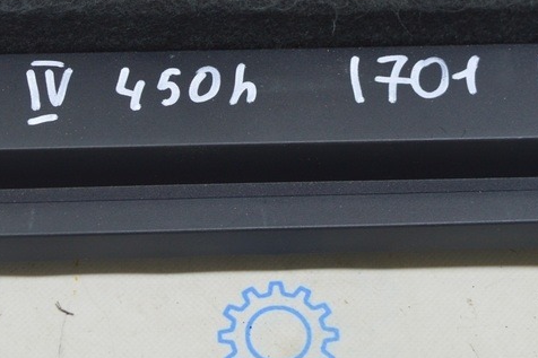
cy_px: 40
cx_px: 227
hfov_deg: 23.3
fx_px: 1301
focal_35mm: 87
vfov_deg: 15.5
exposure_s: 1/20
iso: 400
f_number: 5.6
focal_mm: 27
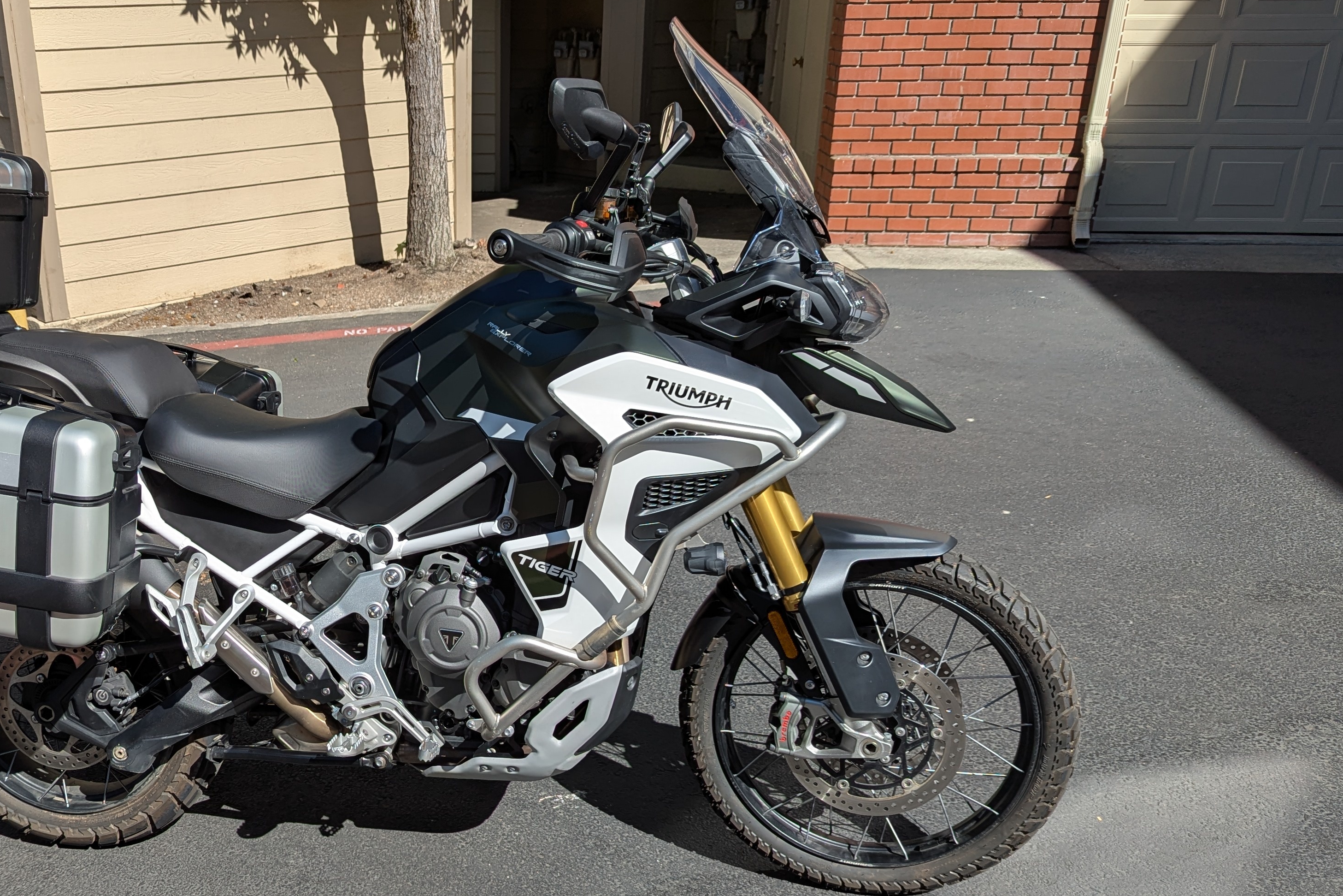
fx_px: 1306
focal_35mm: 35
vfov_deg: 37.5
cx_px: 489
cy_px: 583
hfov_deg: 53.7
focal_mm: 6.81
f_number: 1.85
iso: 42
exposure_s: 1/2410
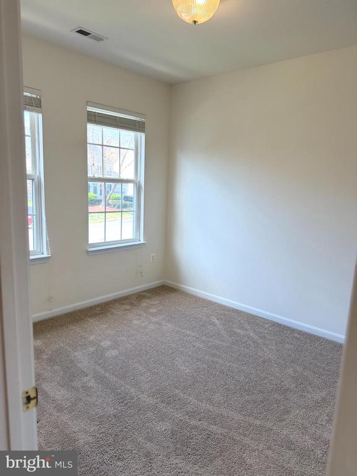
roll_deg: -1.9
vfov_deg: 71.6
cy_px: 238
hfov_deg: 56.8
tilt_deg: -10.5
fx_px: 330
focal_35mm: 24
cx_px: 178
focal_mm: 6.76
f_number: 1.78
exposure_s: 1/571
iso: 100
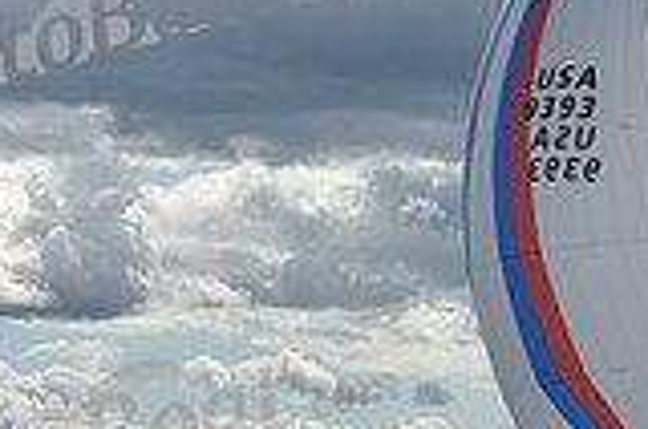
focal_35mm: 298
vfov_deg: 4.6
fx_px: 5353
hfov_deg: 6.9
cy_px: 176
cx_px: 612
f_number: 11
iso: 250
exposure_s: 1/1000
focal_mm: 82
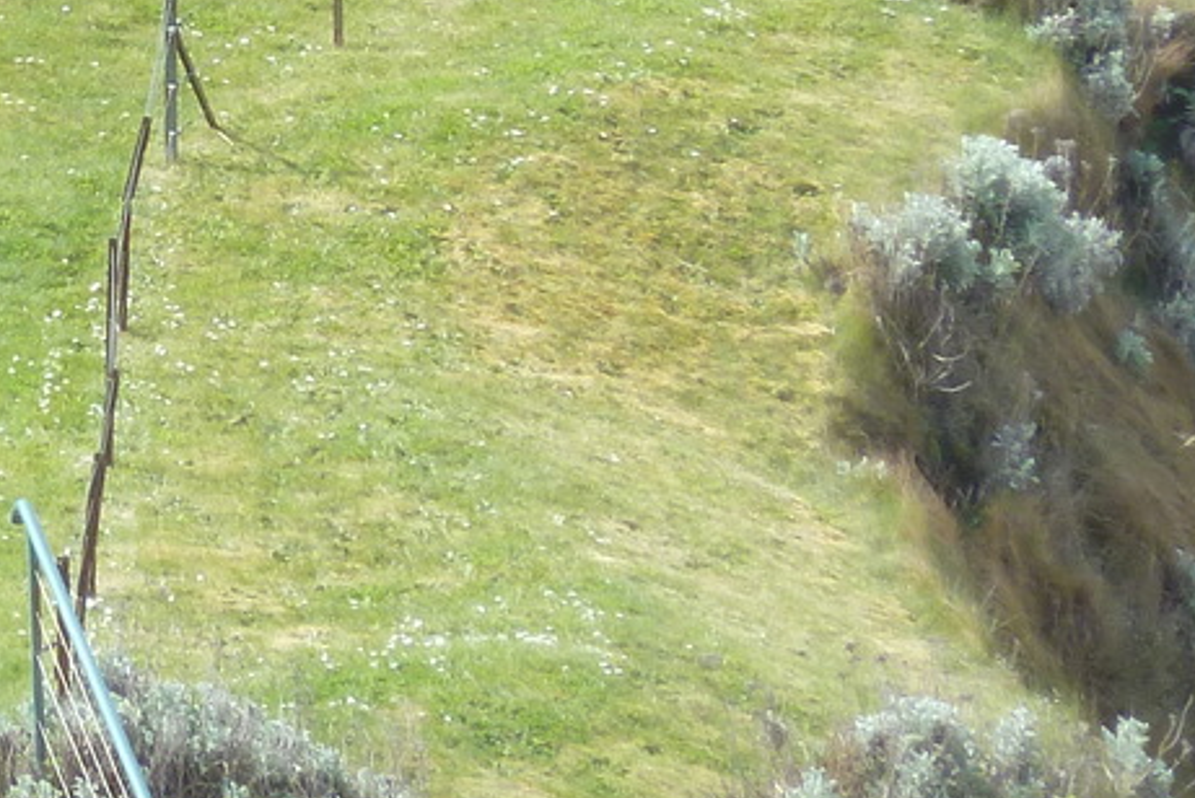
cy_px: -492
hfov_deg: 2.4
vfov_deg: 1.6
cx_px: -358
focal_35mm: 873
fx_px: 28996
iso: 80
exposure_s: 1/125
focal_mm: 39.7
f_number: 4.7
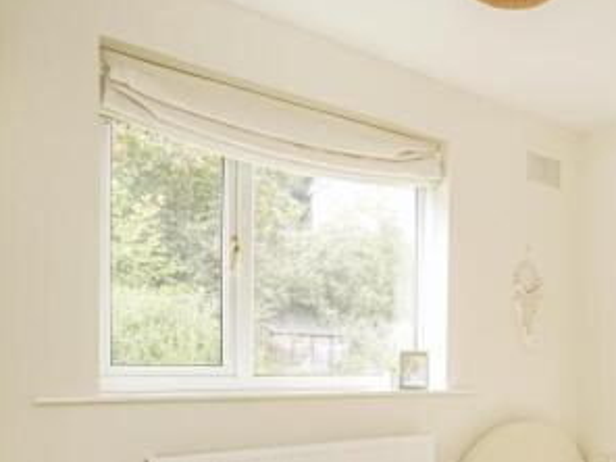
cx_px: 575
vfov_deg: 39.4
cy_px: 399
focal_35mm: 34
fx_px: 605
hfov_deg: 47.4
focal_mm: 16
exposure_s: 1/20
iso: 400
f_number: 8
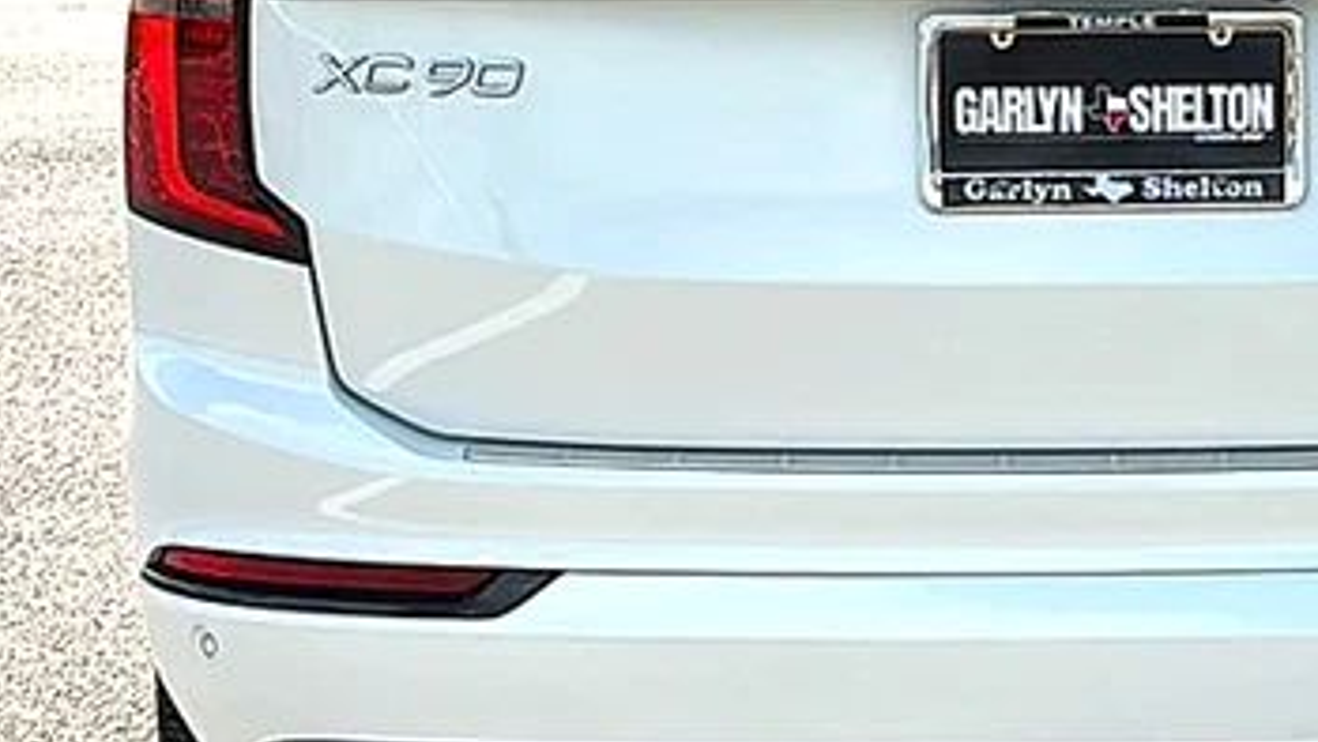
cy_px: 137
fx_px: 2971
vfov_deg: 14.1
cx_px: 1133
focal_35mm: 85
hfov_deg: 24.4
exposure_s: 1/7143
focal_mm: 6.86
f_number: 1.78
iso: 80
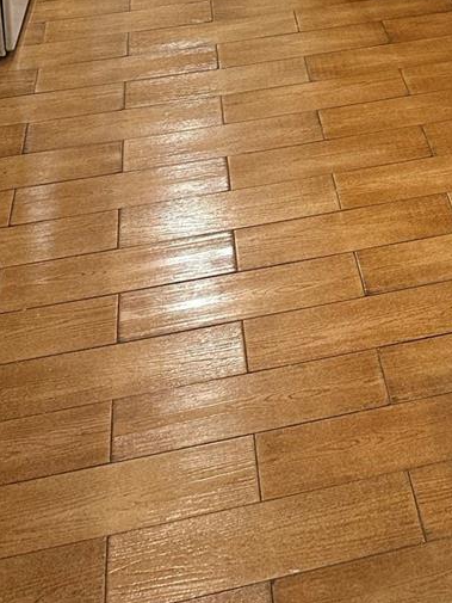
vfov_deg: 22.4
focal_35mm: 73
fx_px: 1270
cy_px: -273
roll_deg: +1.0
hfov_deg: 19.1
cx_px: 532
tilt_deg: -13.0
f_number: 1.78
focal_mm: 6.86
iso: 160
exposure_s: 1/60
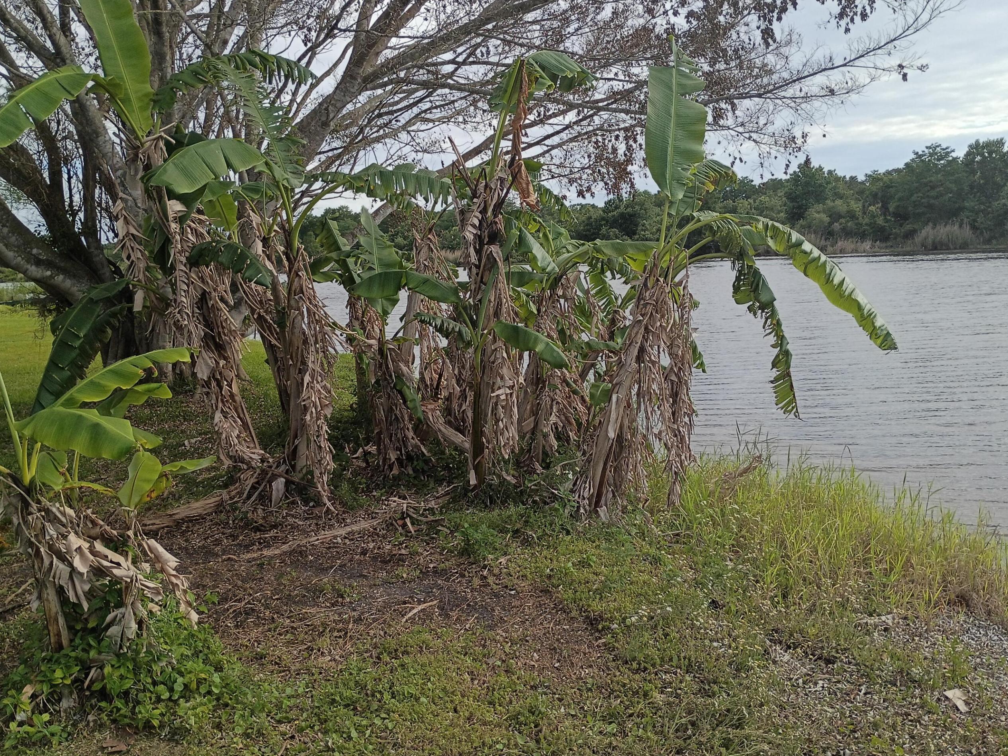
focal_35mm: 33
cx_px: 510
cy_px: 353
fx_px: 961
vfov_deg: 42.9
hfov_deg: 55.4
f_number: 1.8
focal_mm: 4.27
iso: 100
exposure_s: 1/744
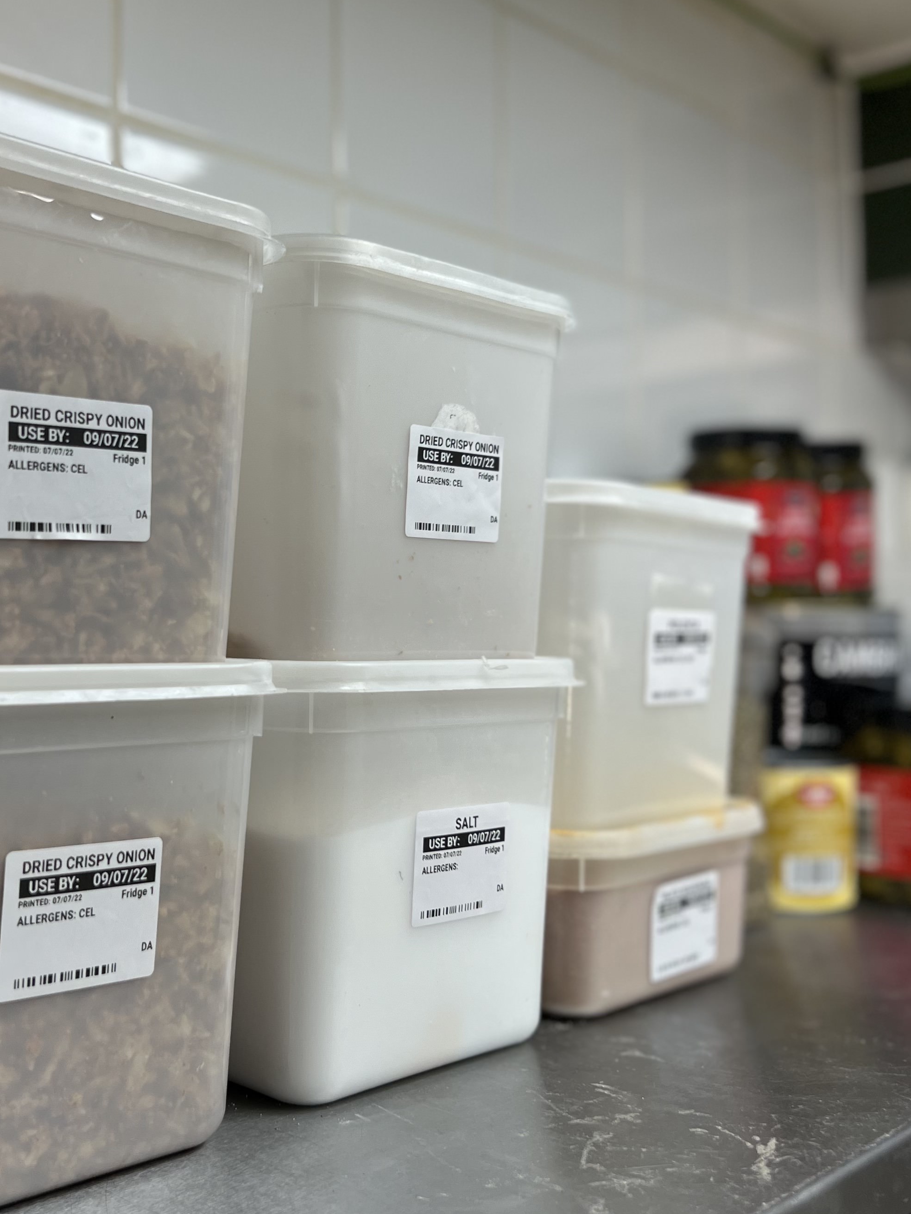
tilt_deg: +2.9
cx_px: 300
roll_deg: +0.4
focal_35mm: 40
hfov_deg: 35.6
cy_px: 582
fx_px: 1403
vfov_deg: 46.8
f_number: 1.5
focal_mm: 5.7
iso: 32
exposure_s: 1/100
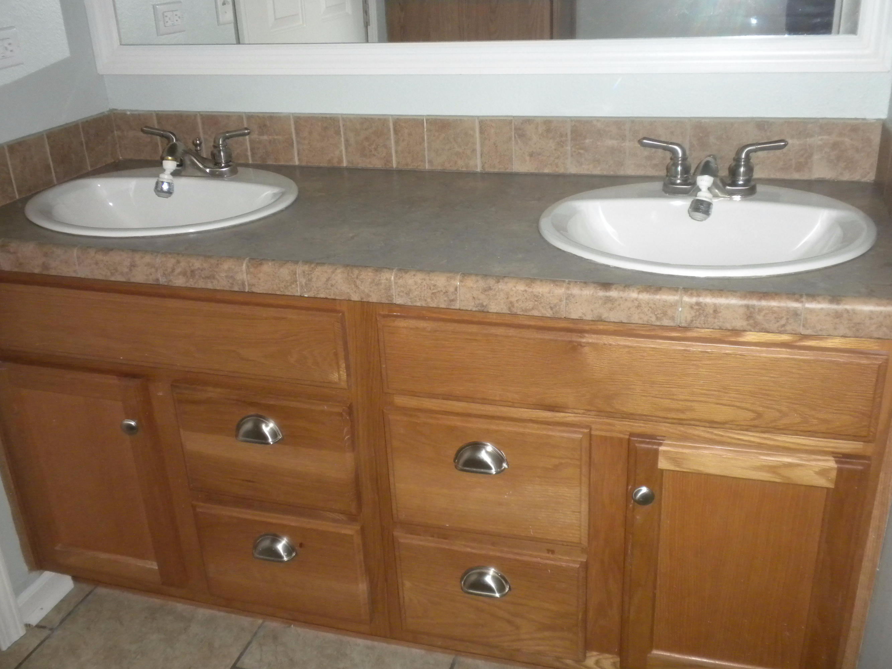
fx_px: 953
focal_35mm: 37
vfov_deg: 38.7
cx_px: 446
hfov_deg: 50.1
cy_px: 334
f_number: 3.5
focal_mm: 6.6
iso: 400
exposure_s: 1/30
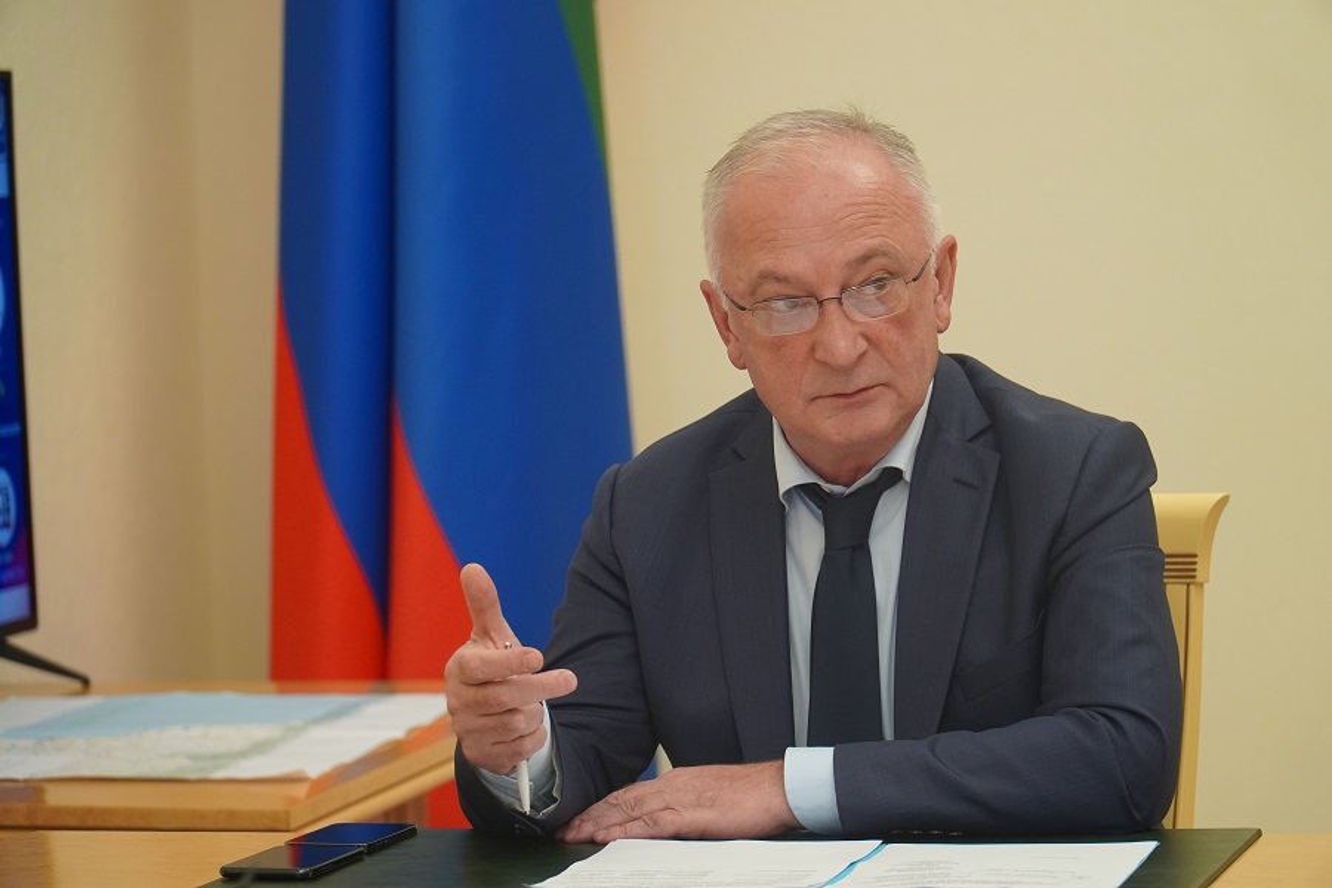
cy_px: 444
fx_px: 4606
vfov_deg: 11.0
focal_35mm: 124
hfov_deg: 16.5
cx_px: 666
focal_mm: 83
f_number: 4
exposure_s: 1/160
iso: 1600
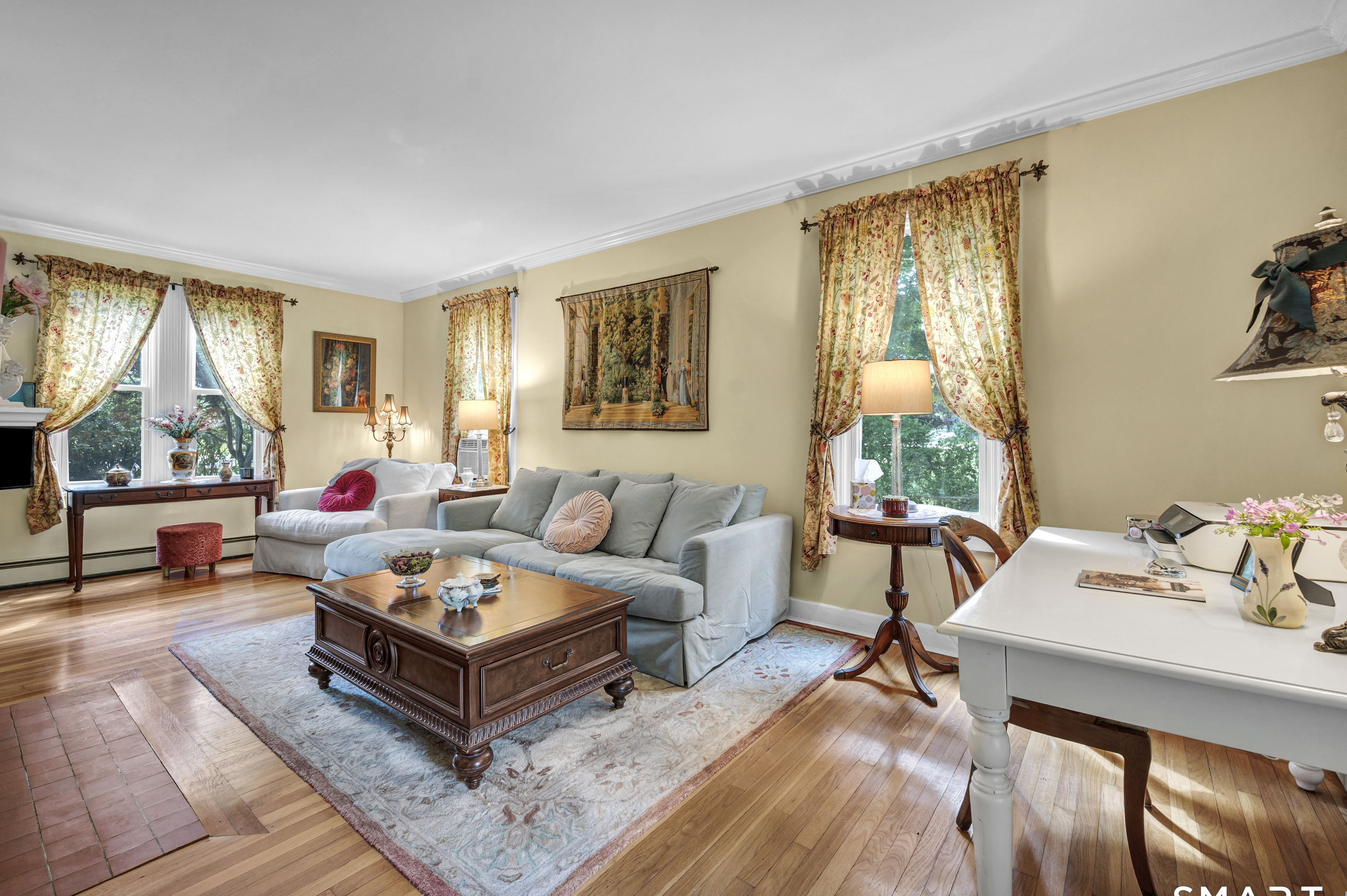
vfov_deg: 77.3
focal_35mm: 15
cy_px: 444
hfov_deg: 100.4
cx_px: 666
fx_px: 561
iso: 320
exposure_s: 1/10
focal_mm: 14
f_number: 7.1
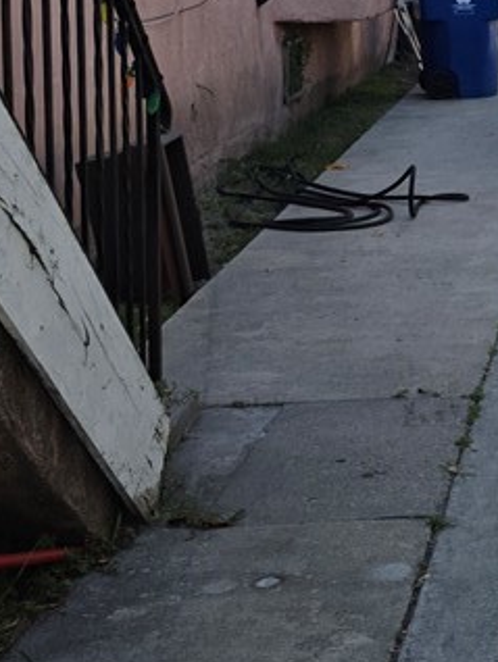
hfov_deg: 17.8
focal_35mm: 74
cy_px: 87
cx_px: 752
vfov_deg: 25.6
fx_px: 1418
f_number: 1.7
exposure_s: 1/2614
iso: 80
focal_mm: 6.3
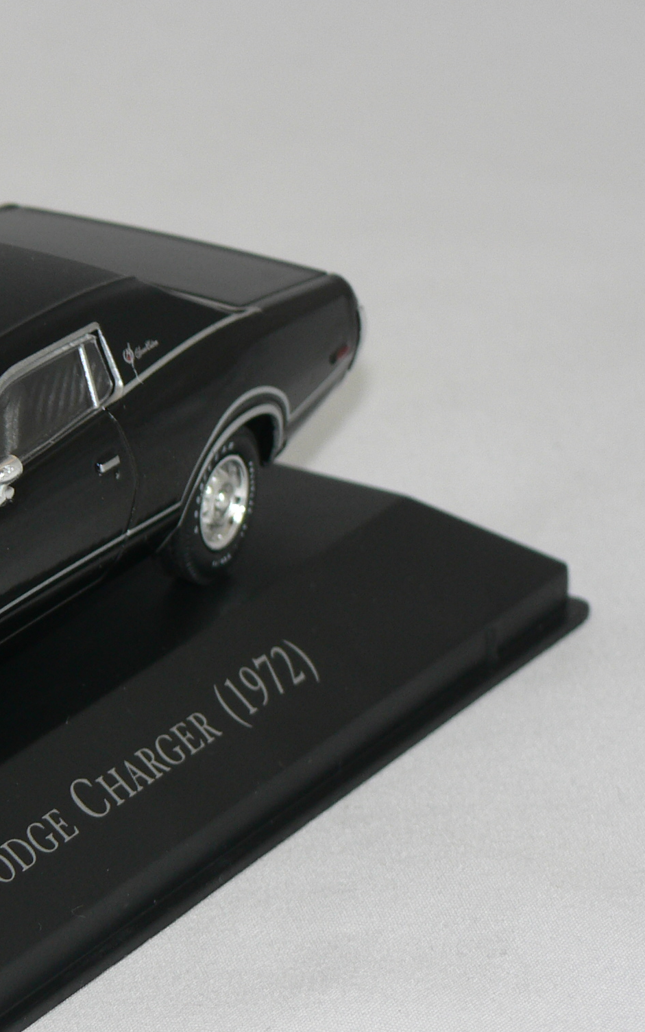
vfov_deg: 9.5
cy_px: 581
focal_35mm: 220
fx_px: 6186
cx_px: -133
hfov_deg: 5.9
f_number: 3.2
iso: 80
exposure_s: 1/60
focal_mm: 20.3
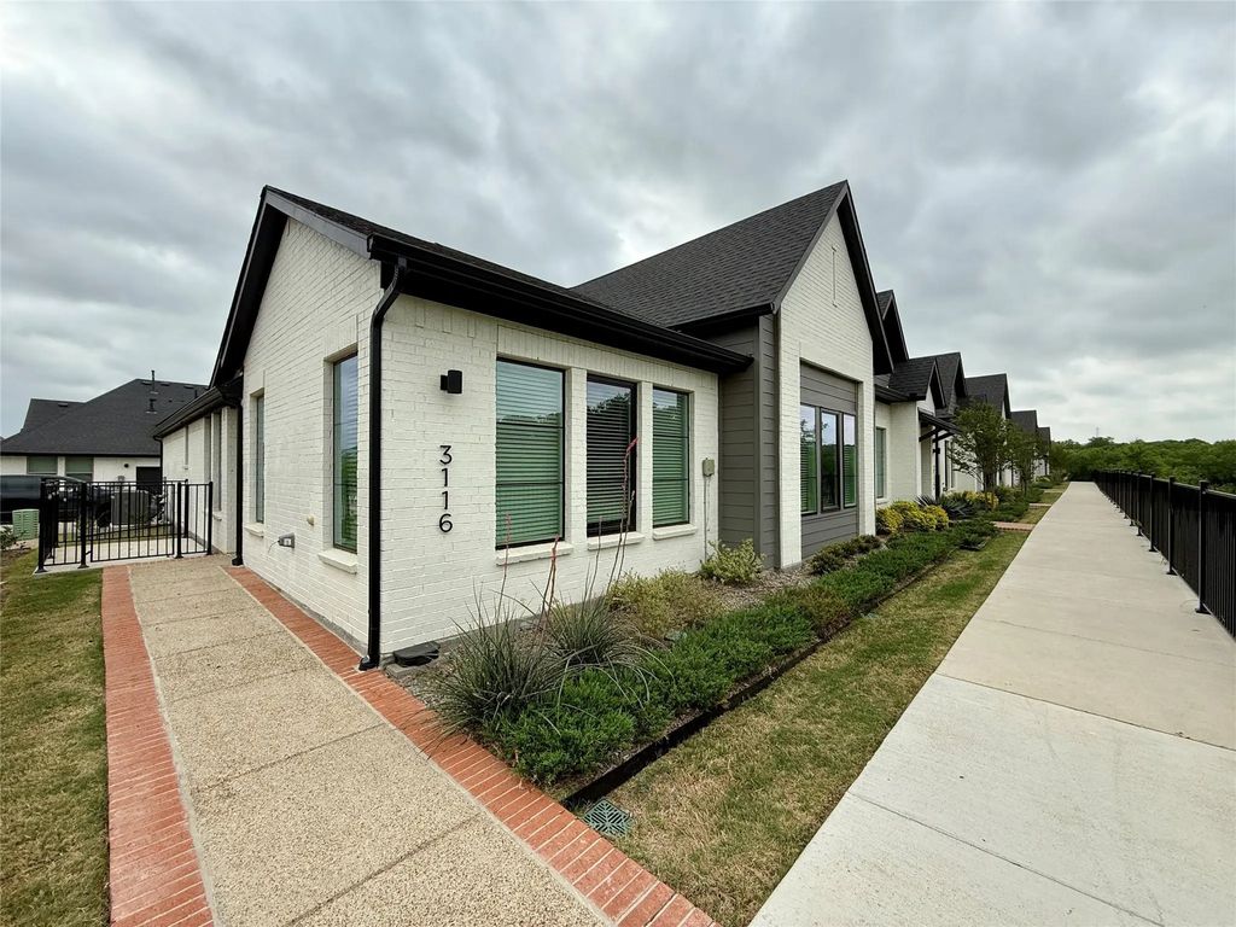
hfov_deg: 102.1
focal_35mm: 14
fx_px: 500
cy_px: 464
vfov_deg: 85.7
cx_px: 618
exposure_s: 1/638
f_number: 2.2
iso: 50
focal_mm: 2.22
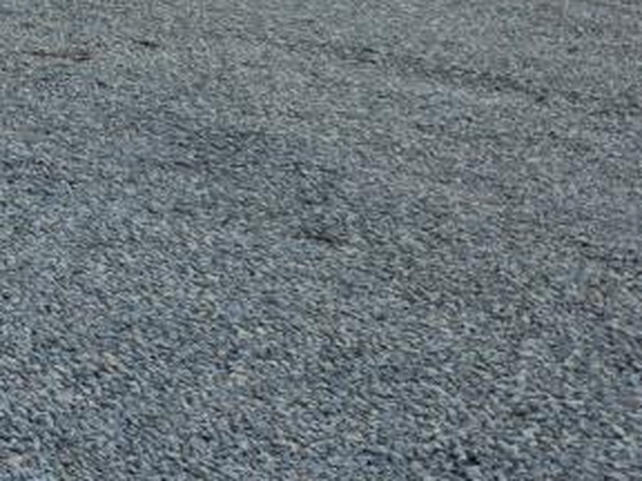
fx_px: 2226
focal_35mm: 120
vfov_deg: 11.6
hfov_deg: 12.5
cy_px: -333
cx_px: -934
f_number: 1.7
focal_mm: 6.25
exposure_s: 1/1453
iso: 80
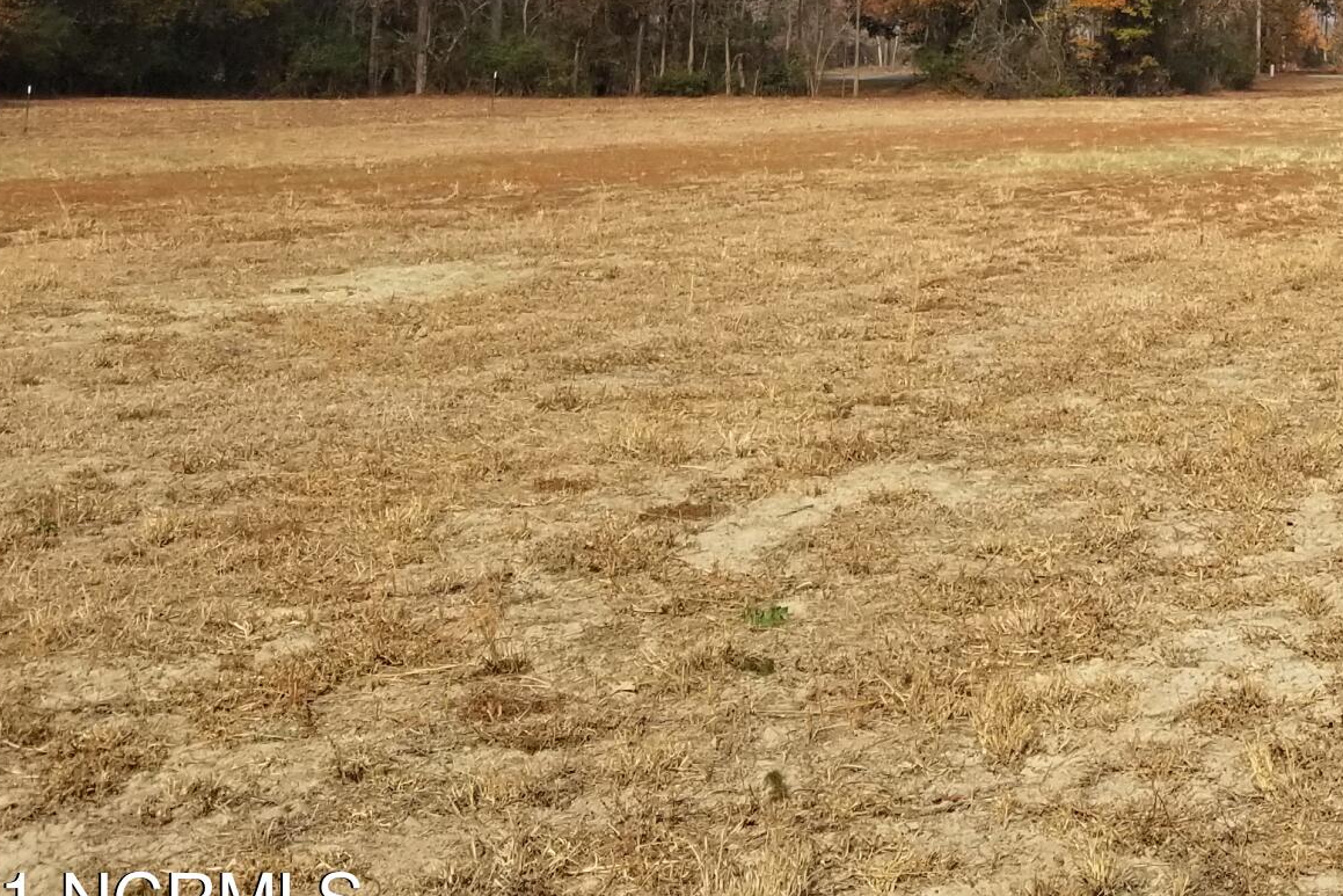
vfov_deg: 18.1
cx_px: 1555
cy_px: -284
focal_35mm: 70
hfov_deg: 26.1
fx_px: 2612
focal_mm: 4.25
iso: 50
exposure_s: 1/2760
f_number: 1.7
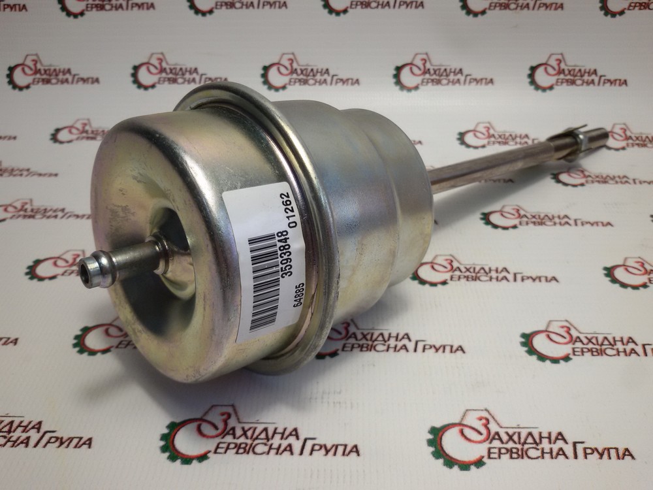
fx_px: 585
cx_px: 326
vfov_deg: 45.4
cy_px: 245
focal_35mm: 31
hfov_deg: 58.4
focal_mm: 2.93
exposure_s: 1/100
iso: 50
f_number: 2.4
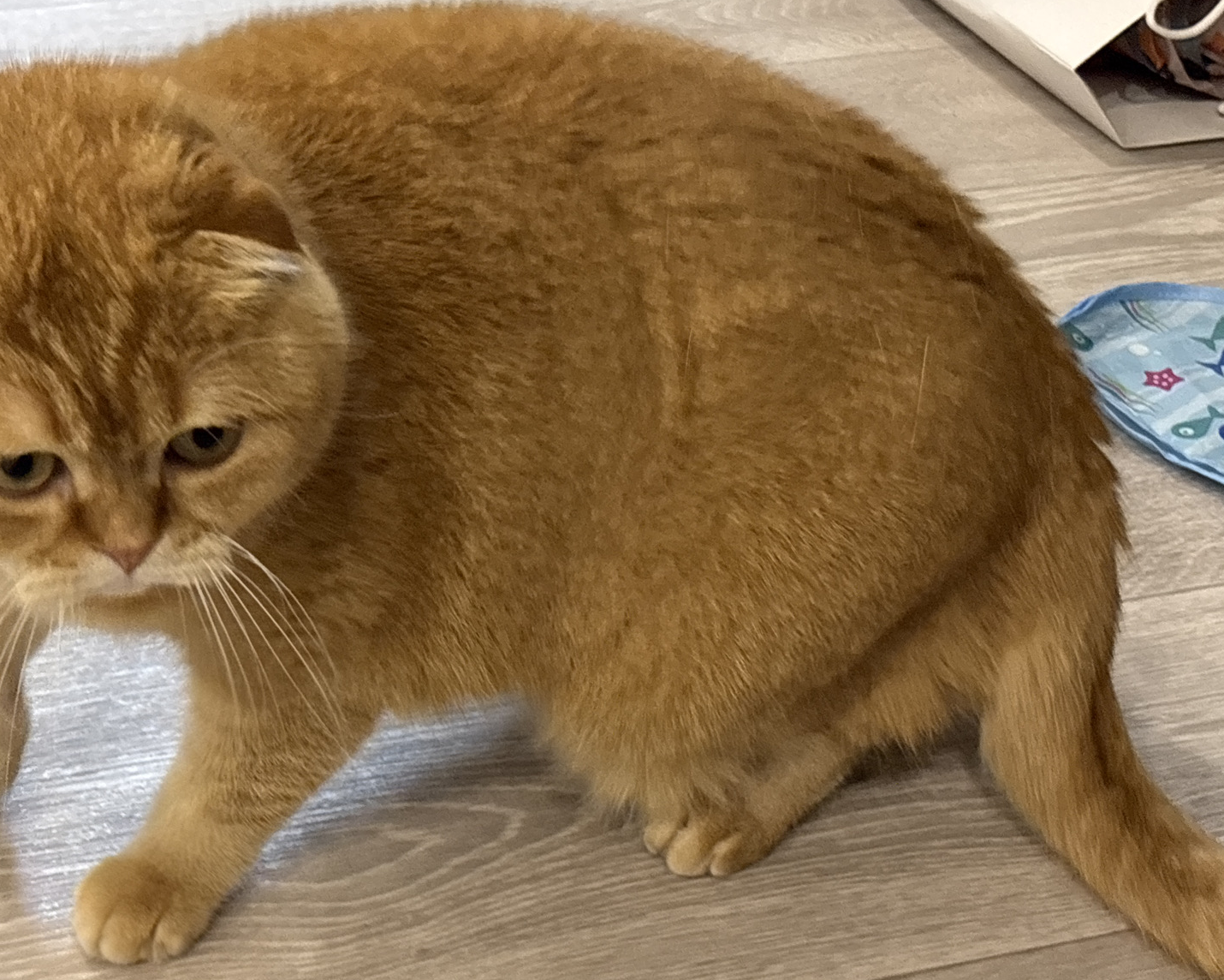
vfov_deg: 21.5
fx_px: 2572
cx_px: 435
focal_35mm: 71
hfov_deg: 26.7
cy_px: 583
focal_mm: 5.96
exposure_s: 1/40
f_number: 1.6
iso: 250
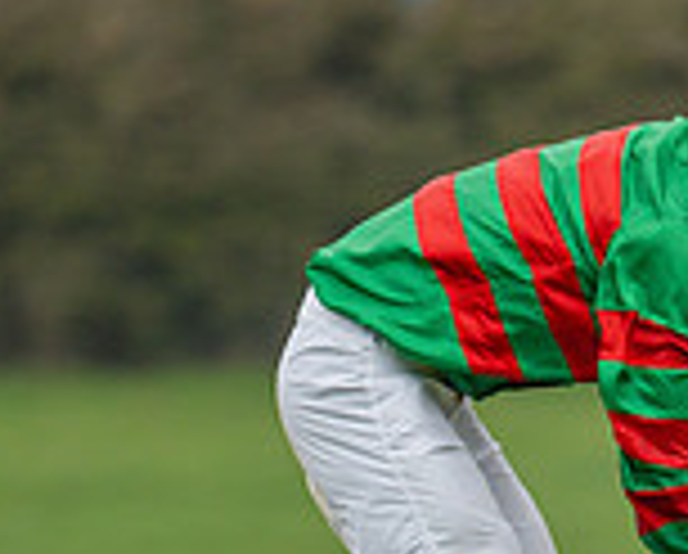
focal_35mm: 1653
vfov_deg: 0.9
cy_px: 964
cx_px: 351
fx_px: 33723
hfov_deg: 1.2
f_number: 4.5
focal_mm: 400
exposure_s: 1/640
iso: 400
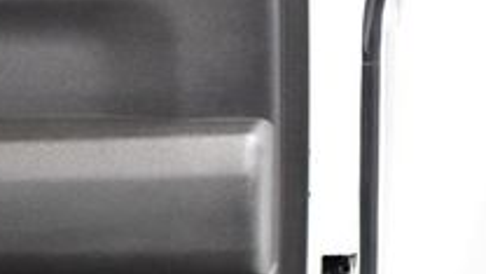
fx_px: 1495
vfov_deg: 10.3
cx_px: -72
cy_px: 290
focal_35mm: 116
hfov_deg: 17.7
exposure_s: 1/100
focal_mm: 18
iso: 3200
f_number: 3.5
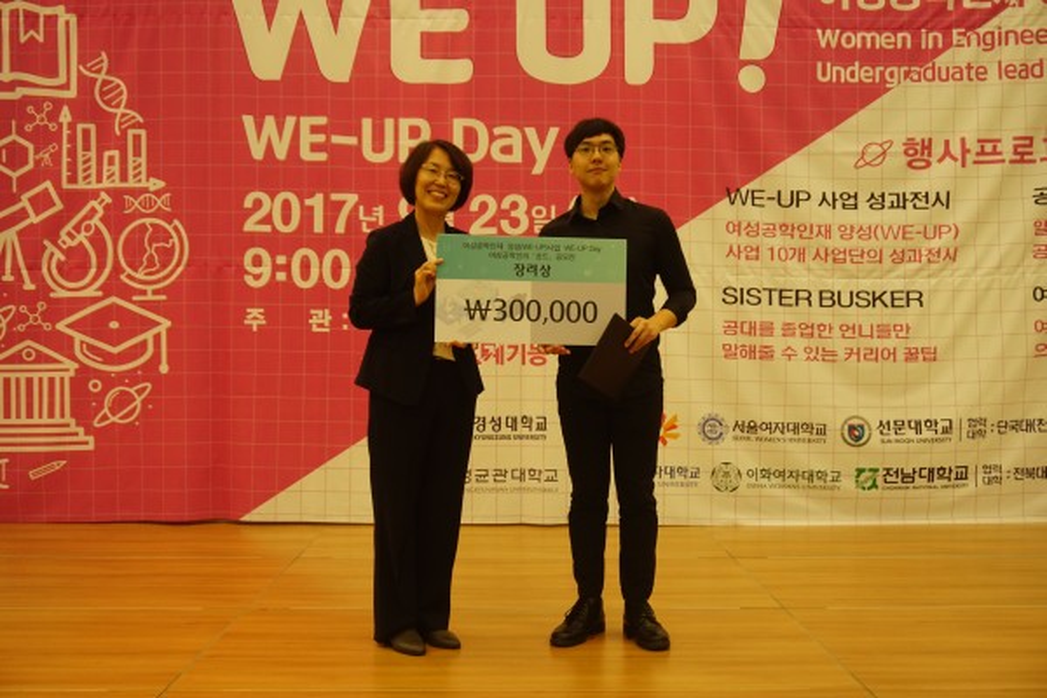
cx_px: 524
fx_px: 1134
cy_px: 349
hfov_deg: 49.6
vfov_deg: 34.2
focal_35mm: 39
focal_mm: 26
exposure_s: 1/60
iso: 1000
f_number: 4.5
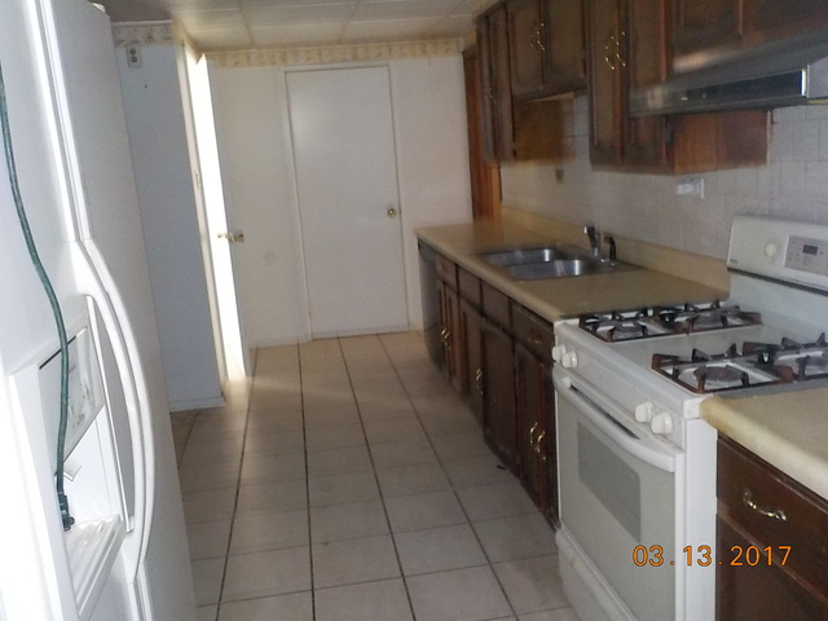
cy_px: 310
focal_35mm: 30
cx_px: 414
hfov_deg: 60.0
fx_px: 718
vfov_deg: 46.8
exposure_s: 1/8
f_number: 3.3
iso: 800
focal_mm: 4.1
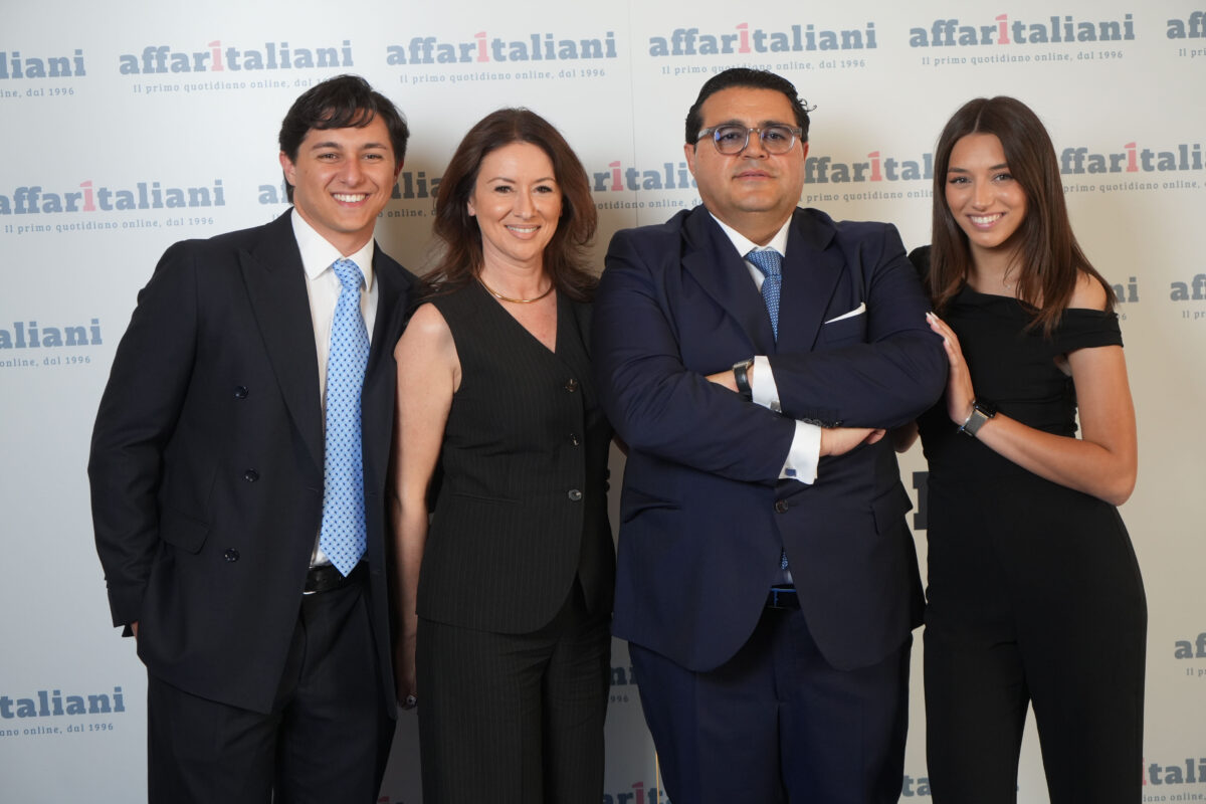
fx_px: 1742
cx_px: 603
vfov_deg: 26.0
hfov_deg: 38.2
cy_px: 402
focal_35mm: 52
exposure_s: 1/160
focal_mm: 52
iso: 1600
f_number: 5
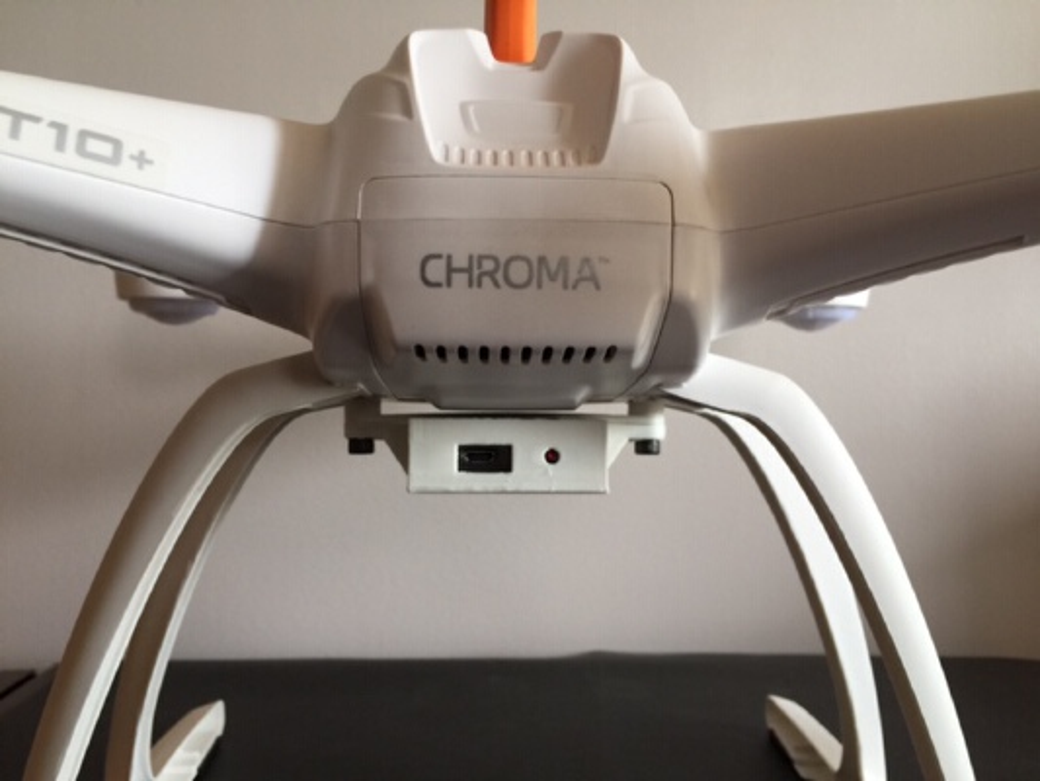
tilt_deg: -0.8
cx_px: 520
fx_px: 871
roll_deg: -1.1
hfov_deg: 61.6
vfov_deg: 48.2
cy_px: 390
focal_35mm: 29
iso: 32
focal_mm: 4.15
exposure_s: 1/30
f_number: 2.2
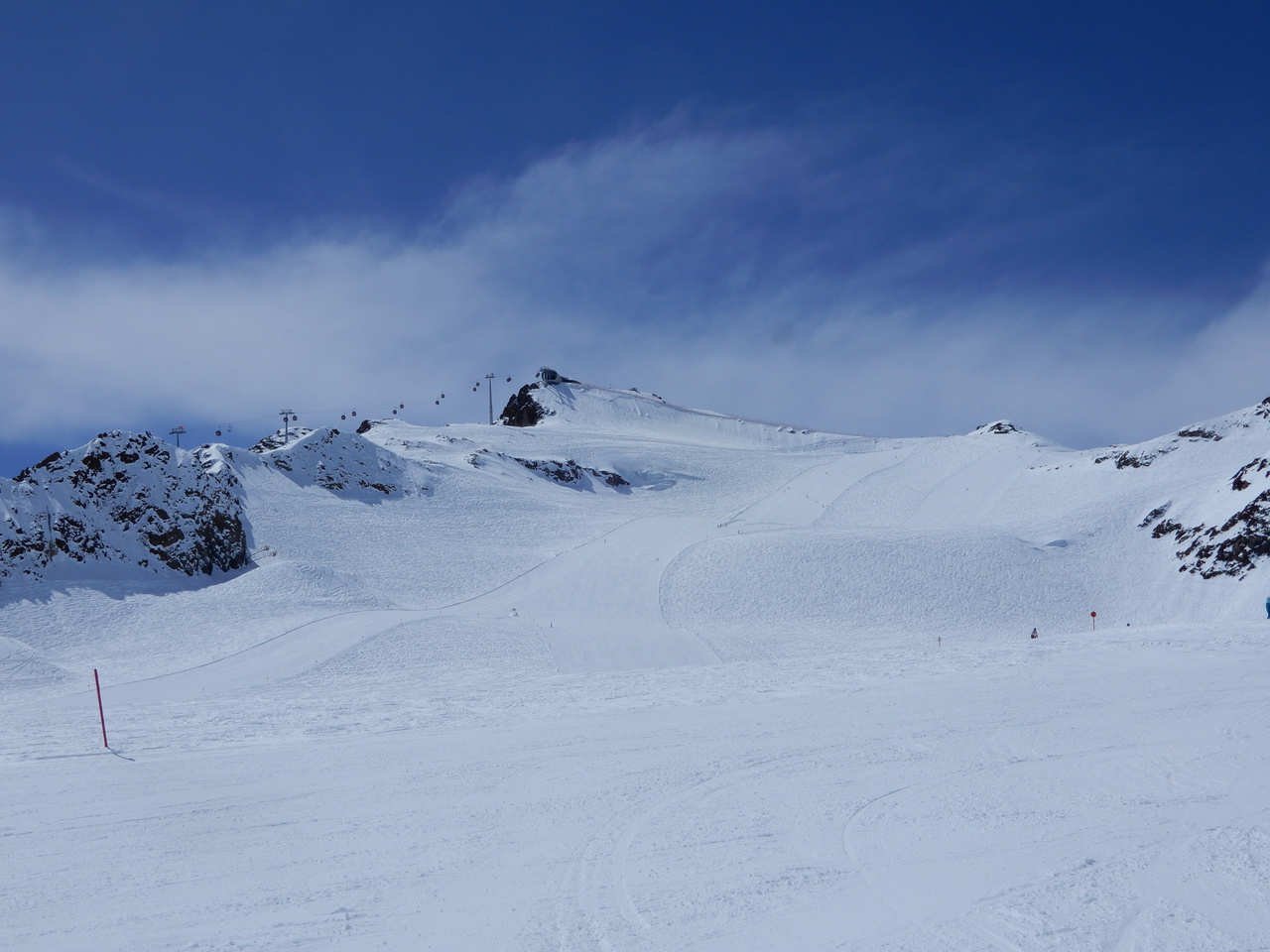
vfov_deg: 32.2
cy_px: 476
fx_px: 1651
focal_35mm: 45
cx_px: 635
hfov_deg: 42.1
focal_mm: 8
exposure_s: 1/1600
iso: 80
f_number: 6.3
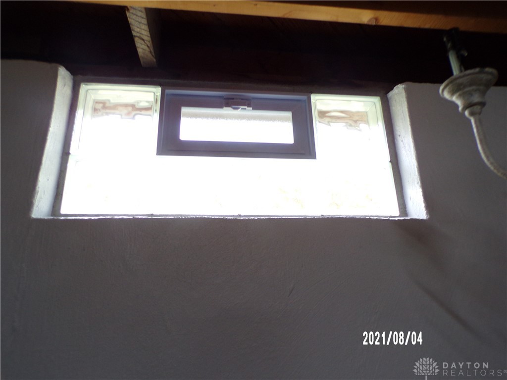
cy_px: 190
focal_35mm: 24
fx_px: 352
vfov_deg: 56.8
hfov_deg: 71.6
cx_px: 254
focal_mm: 4.3
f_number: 3
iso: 152
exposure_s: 1/34
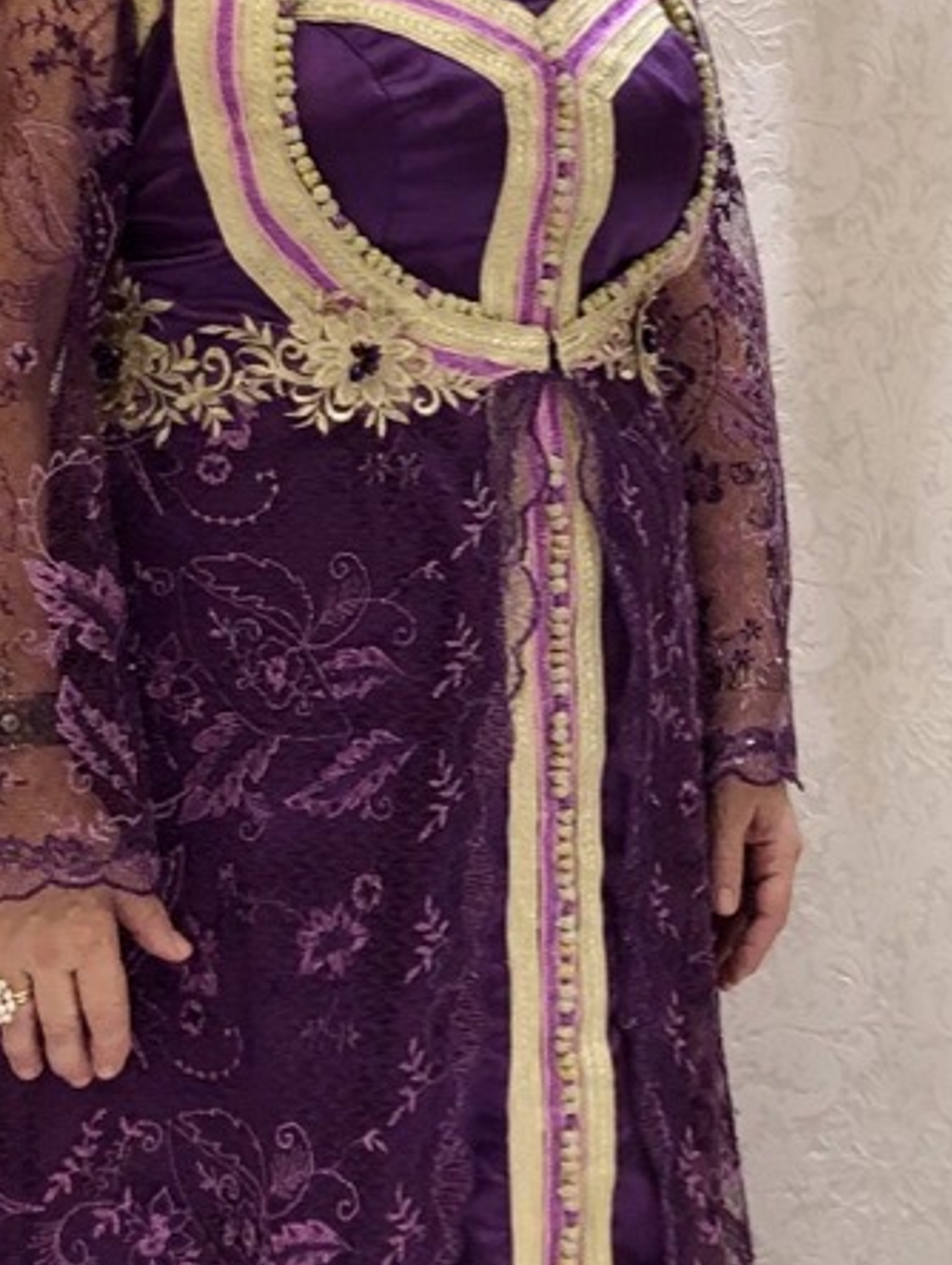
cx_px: 292
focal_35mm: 63
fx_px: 2306
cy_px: 1120
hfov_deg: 23.2
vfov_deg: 29.5
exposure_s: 1/33
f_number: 1.8
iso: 25
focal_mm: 3.99
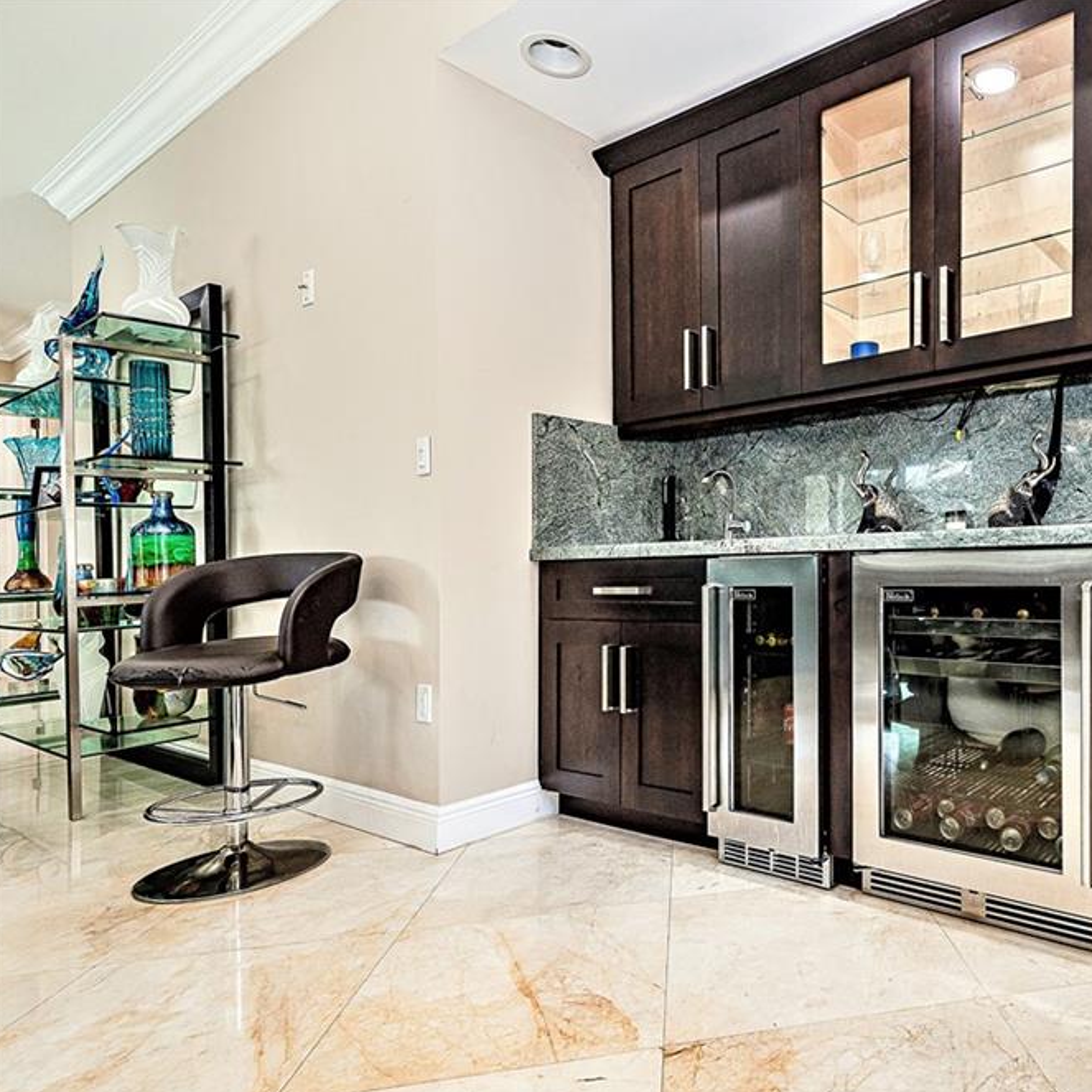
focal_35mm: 21
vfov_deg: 72.1
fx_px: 749
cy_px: 557
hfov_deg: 67.1
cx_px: 833
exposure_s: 1/80
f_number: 8
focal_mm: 16
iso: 800
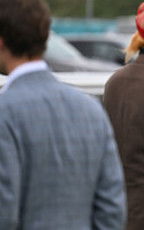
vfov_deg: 3.6
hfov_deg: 2.2
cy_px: 51
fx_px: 3678
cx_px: 322
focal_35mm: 587
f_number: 3.2
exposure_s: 1/640
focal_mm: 200
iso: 1250
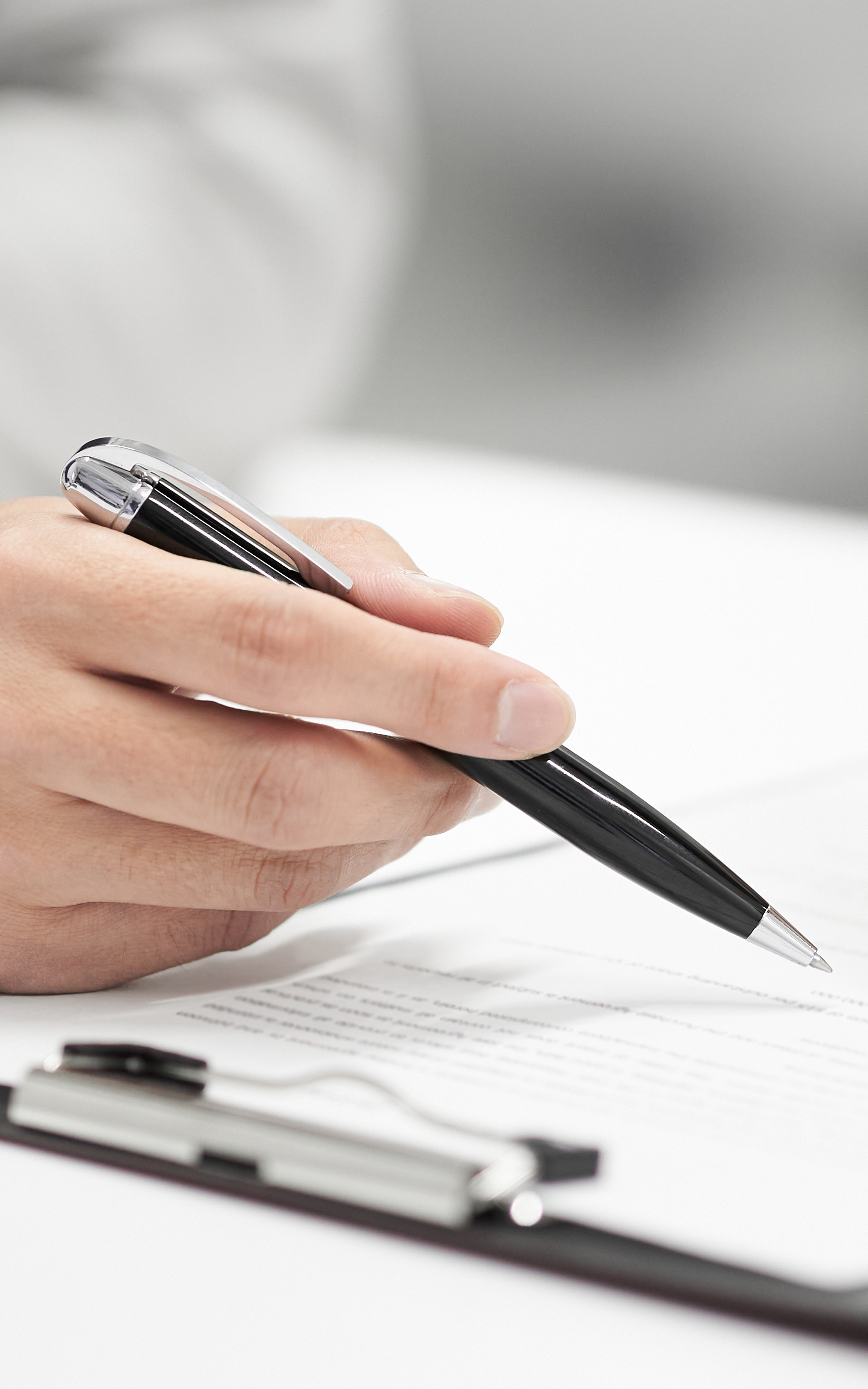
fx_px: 6662
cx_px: 648
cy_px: 549
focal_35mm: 176
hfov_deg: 7.4
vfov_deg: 11.9
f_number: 1.4
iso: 200
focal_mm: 56
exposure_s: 1/320
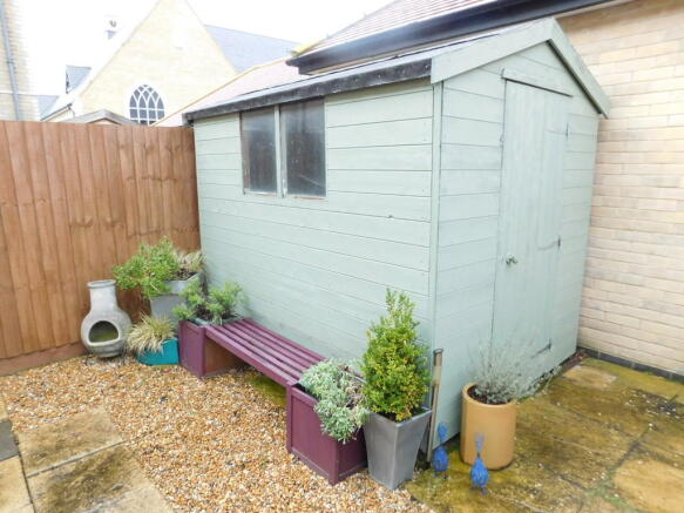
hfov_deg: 73.9
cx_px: 342
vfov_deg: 58.9
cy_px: 256
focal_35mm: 23
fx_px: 454
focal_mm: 4
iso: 400
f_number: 3
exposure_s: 1/400
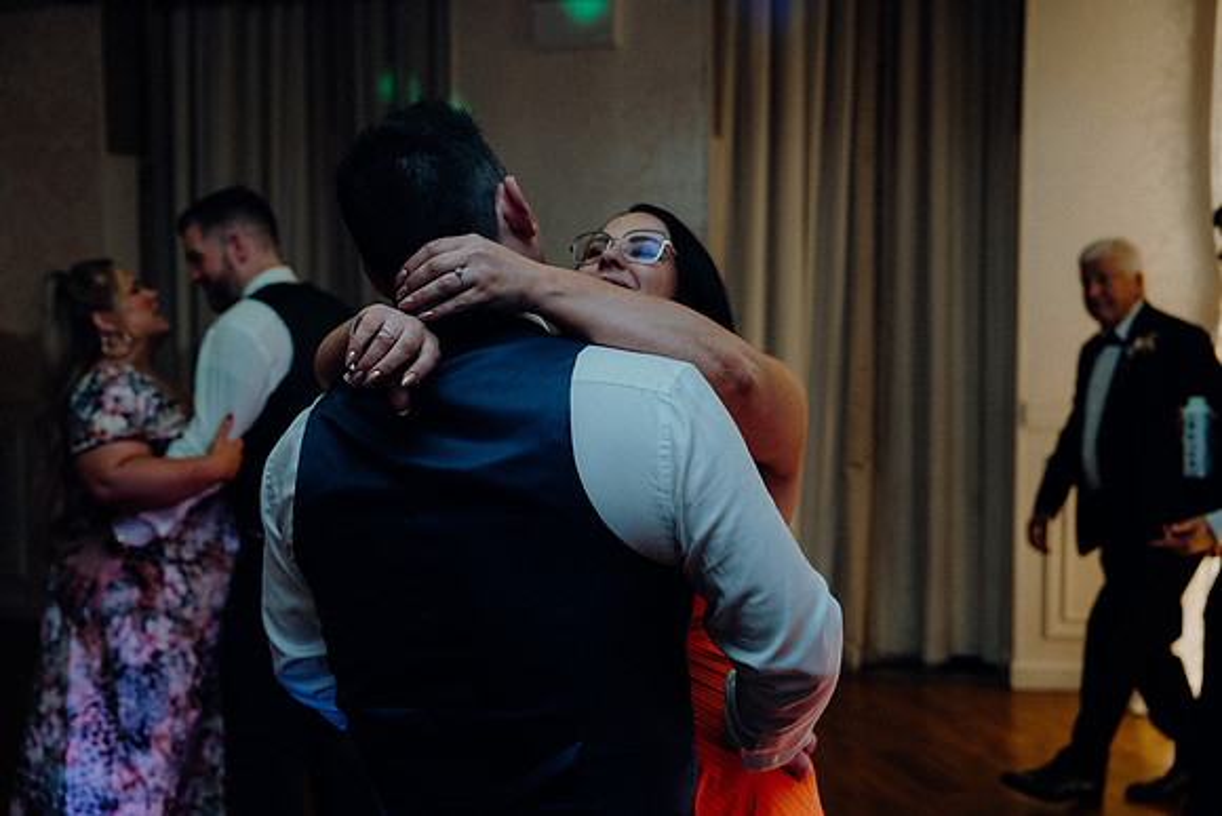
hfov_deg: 43.6
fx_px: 1528
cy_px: 408
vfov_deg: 29.9
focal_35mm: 45
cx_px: 611
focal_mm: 45
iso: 2500
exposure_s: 1/160
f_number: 3.5
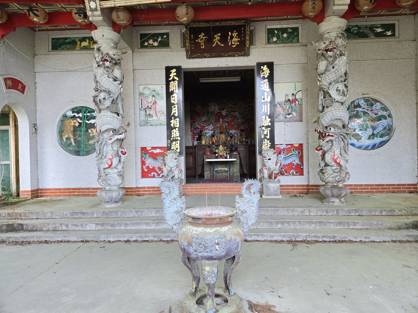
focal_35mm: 23
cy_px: 156
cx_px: 209
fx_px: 278
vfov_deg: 58.9
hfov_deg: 73.9
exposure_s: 1/180
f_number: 1.8
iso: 125
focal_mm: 5.4
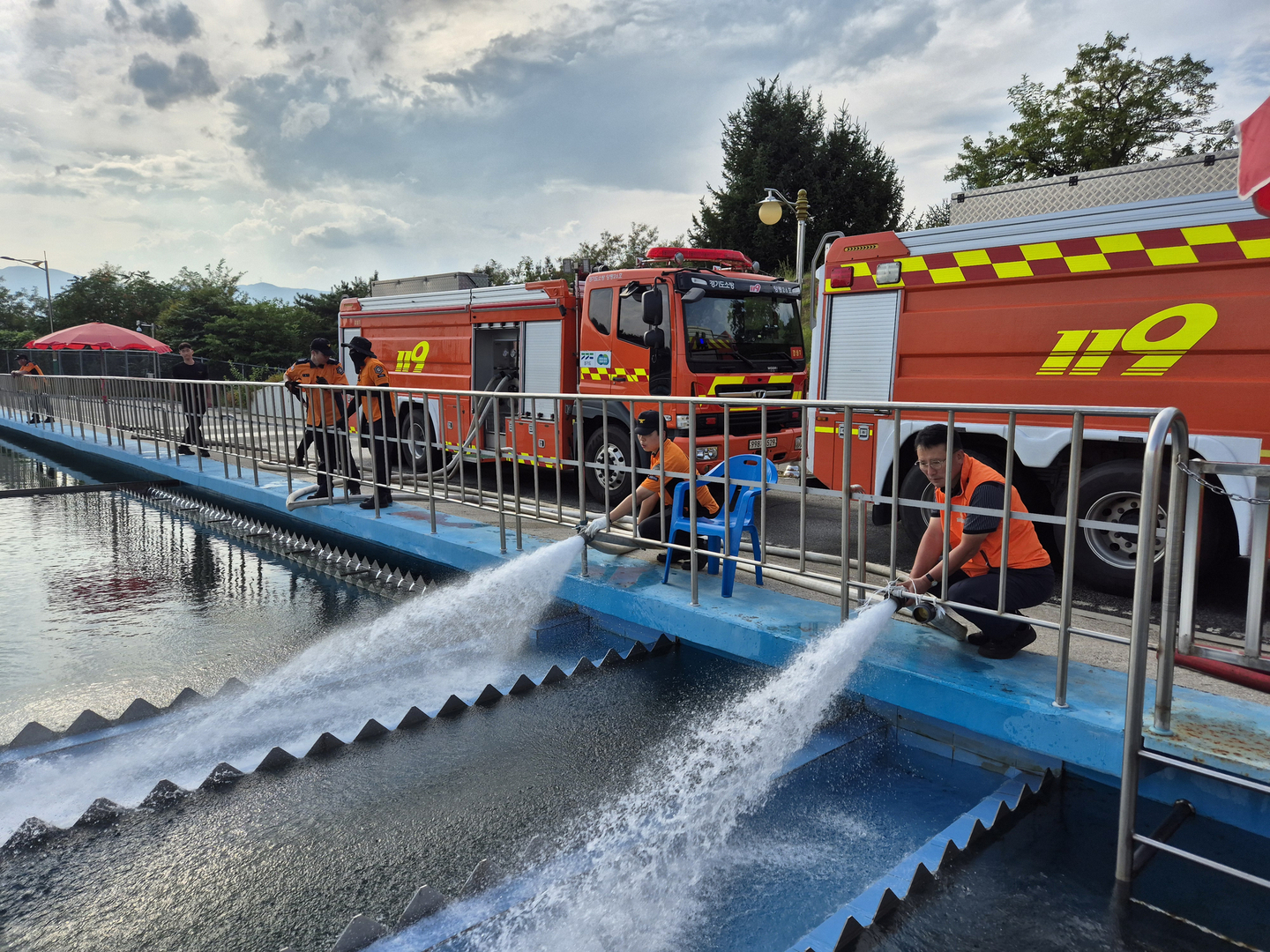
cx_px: 635
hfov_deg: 73.9
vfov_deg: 58.9
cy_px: 476
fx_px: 844
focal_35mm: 23
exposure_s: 1/2488
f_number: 1.8
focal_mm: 5.4
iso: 25
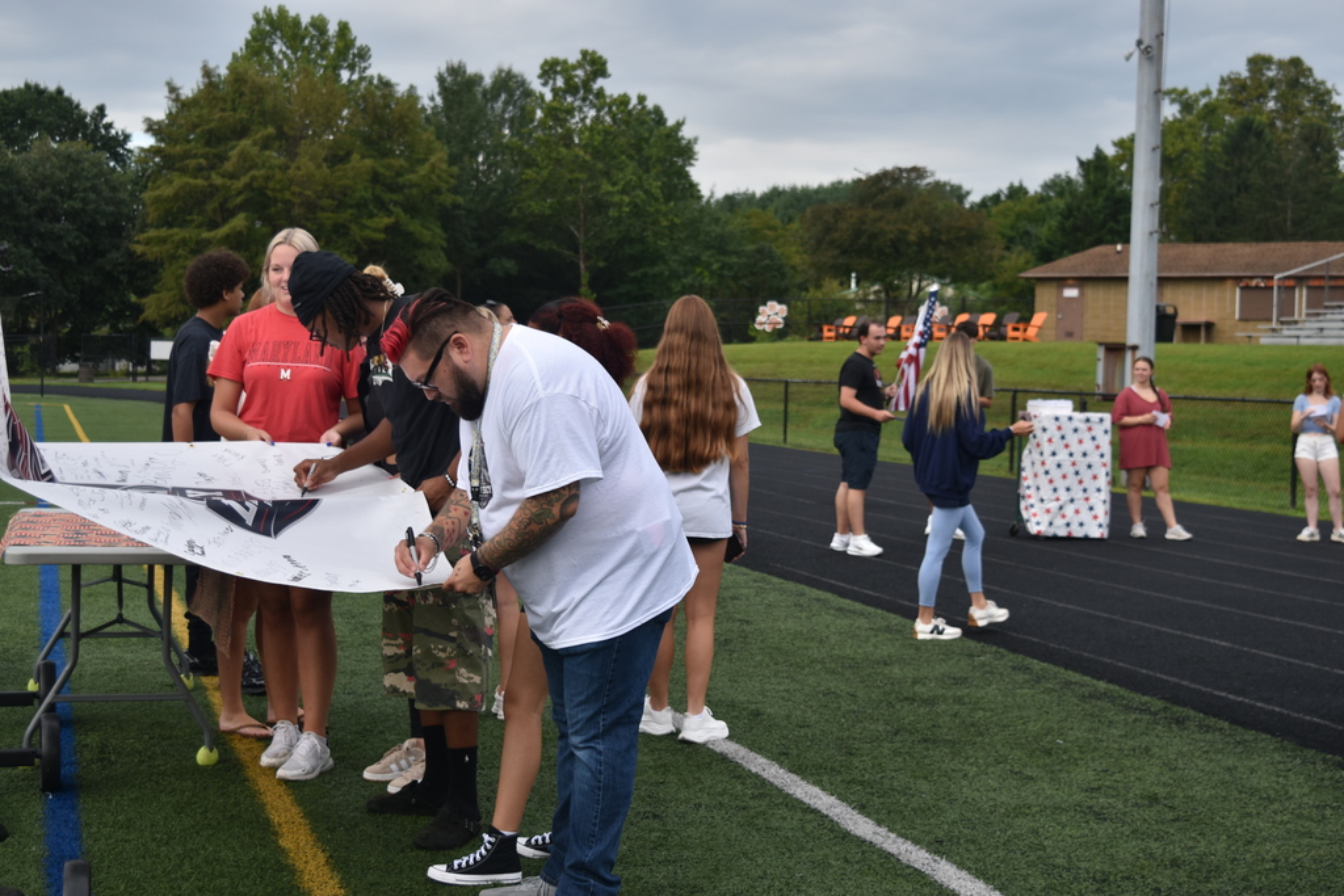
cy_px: 448
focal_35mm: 51
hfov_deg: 38.9
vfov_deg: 26.5
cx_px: 672
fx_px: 1904
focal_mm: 34
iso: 100
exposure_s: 1/320
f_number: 5
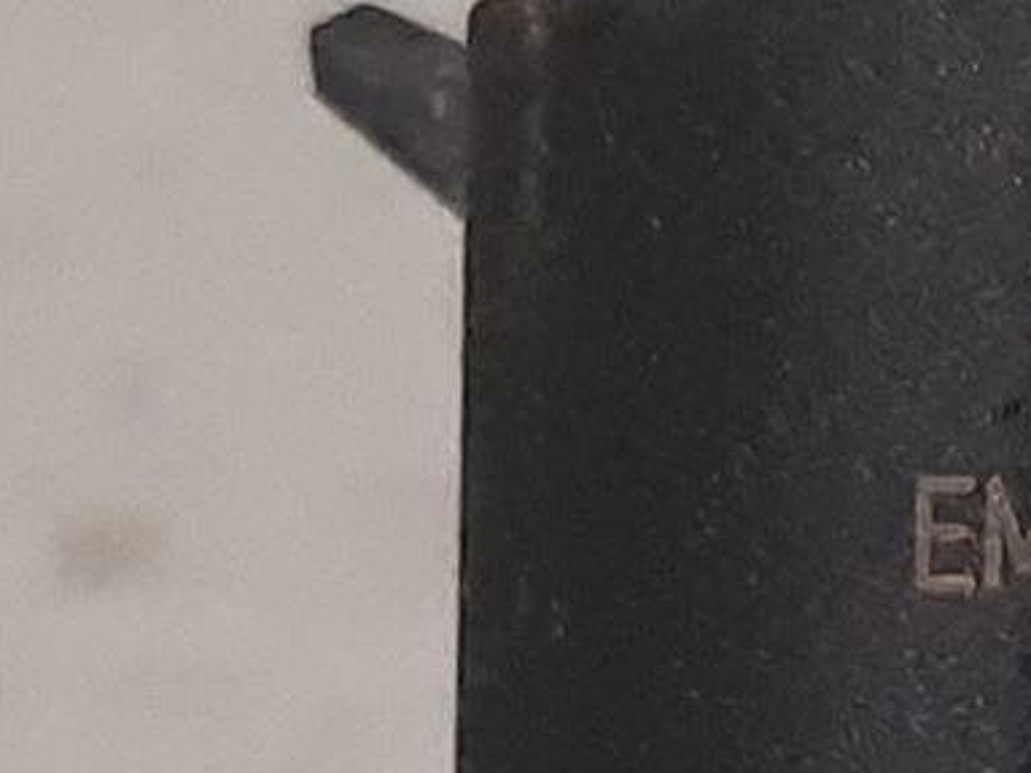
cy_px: 1120
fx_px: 4139
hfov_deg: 13.6
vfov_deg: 10.3
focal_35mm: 139
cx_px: 1367
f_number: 1.7
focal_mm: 3.93
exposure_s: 1/50
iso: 160
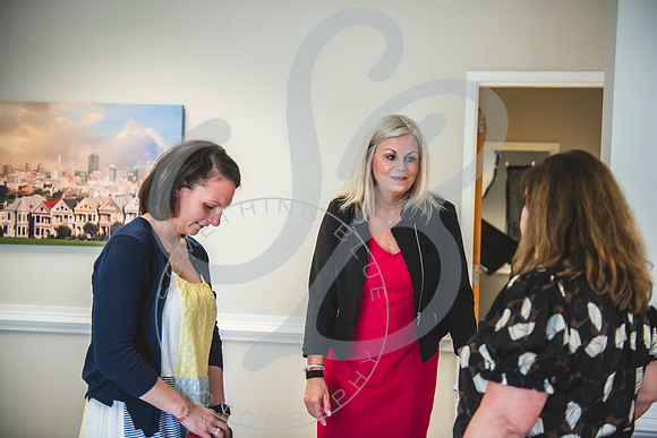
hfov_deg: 43.6
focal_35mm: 45
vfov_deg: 29.9
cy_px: 219
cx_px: 328
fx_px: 821
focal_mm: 45
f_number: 2.8
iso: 800
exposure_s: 1/200
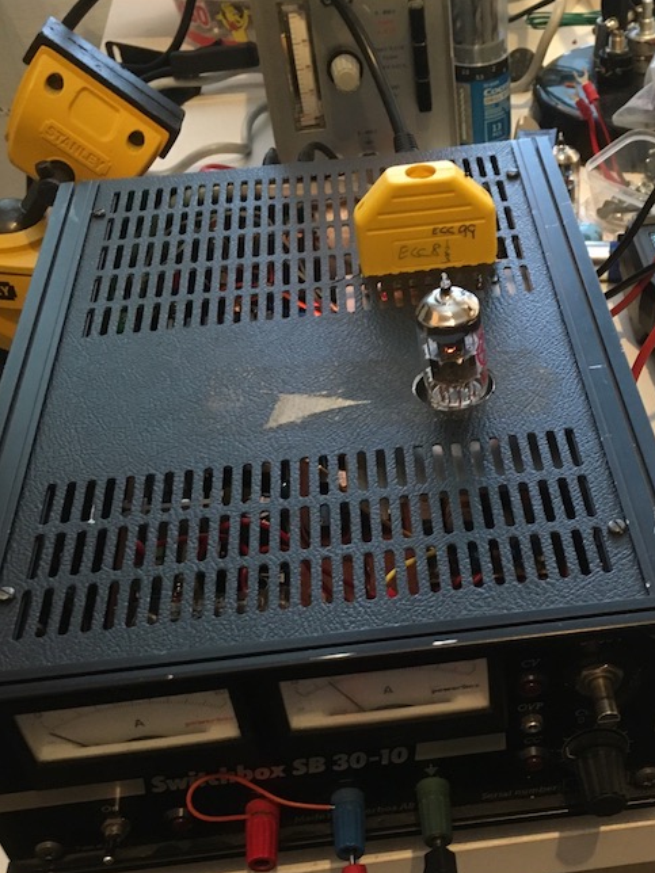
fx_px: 1135
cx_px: 464
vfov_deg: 41.5
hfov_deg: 31.8
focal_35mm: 45
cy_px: 590
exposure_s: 1/20
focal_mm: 4.15
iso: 200
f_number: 2.2
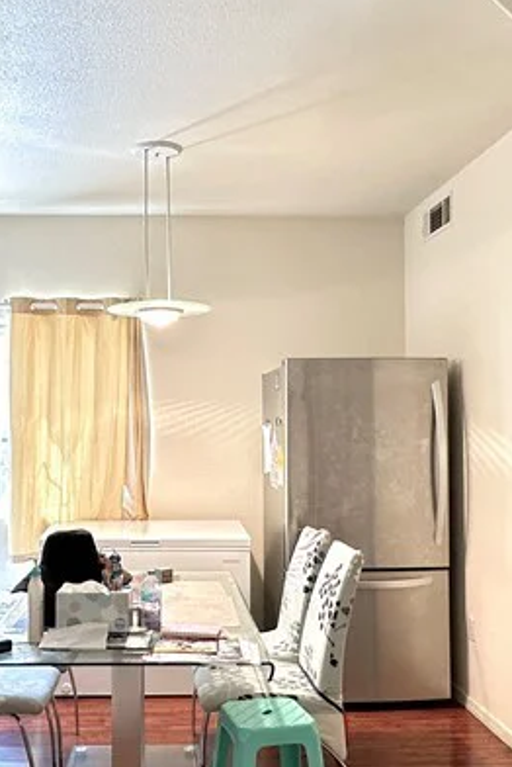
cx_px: 168
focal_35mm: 38
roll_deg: +0.0
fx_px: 809
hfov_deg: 34.8
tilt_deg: +0.9
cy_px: 415
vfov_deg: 50.6
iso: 200
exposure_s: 1/60
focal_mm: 2.22
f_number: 2.2
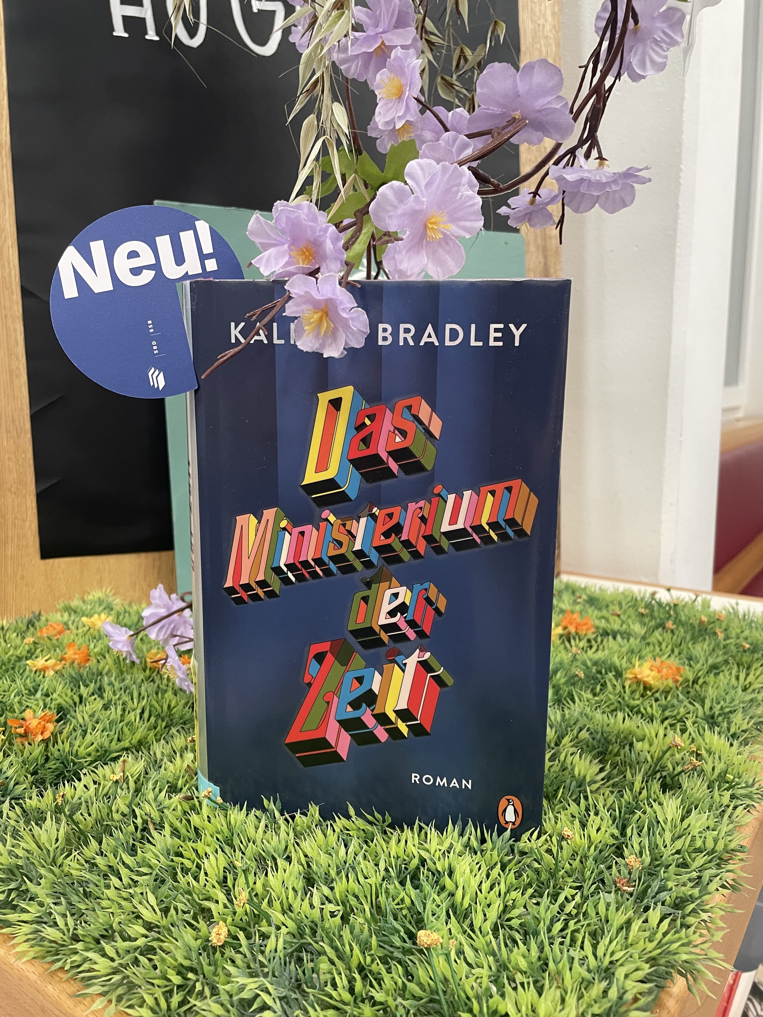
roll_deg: +1.5
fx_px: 764
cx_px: 382
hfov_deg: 53.1
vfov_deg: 67.3
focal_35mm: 26
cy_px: 508
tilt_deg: -8.8
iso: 125
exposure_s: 1/84
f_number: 1.6
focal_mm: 4.2
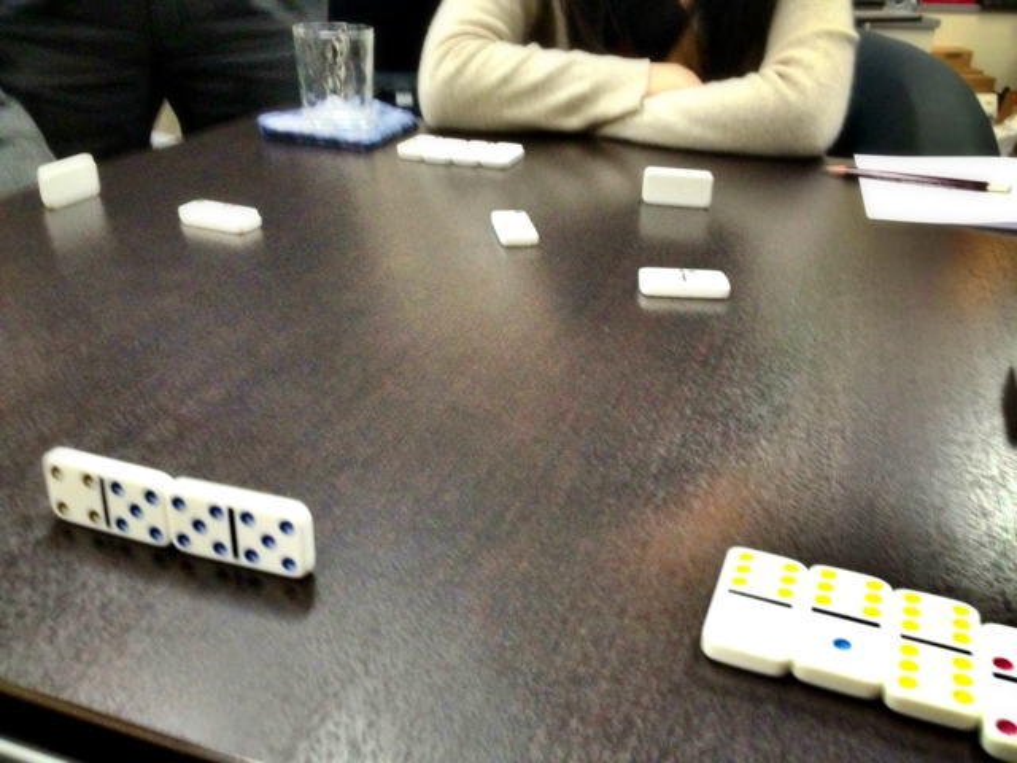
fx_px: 1028
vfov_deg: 40.7
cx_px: 508
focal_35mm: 35
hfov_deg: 52.6
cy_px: 382
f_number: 2.4
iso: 320
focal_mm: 4.28
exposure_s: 1/20
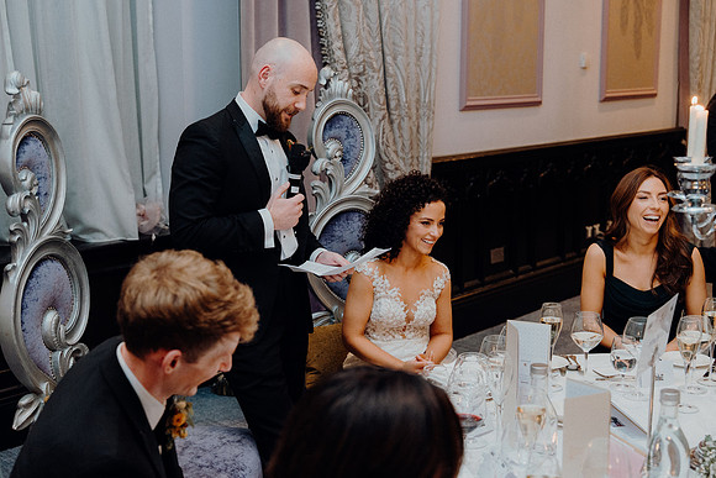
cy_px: 239
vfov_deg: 28.1
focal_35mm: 48
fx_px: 955
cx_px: 358
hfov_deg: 41.1
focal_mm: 48
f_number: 3.5
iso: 2500
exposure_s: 1/160
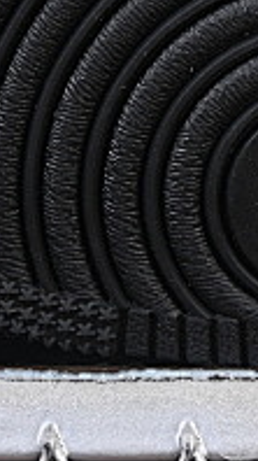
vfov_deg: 5.0
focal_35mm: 429
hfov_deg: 2.8
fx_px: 5231
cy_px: -158
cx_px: 704
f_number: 6.3
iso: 160
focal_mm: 50
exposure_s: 1/60
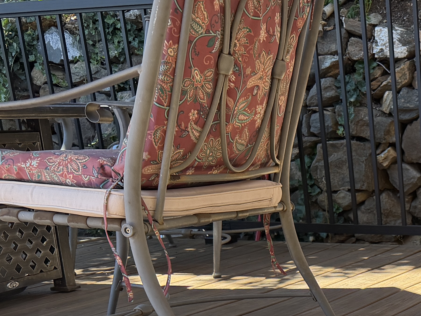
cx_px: 521
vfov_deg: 17.9
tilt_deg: -19.2
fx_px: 924
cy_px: 430
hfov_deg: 23.2
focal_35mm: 76
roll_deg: +1.3
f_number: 1.78
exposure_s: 1/584
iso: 100
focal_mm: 6.76
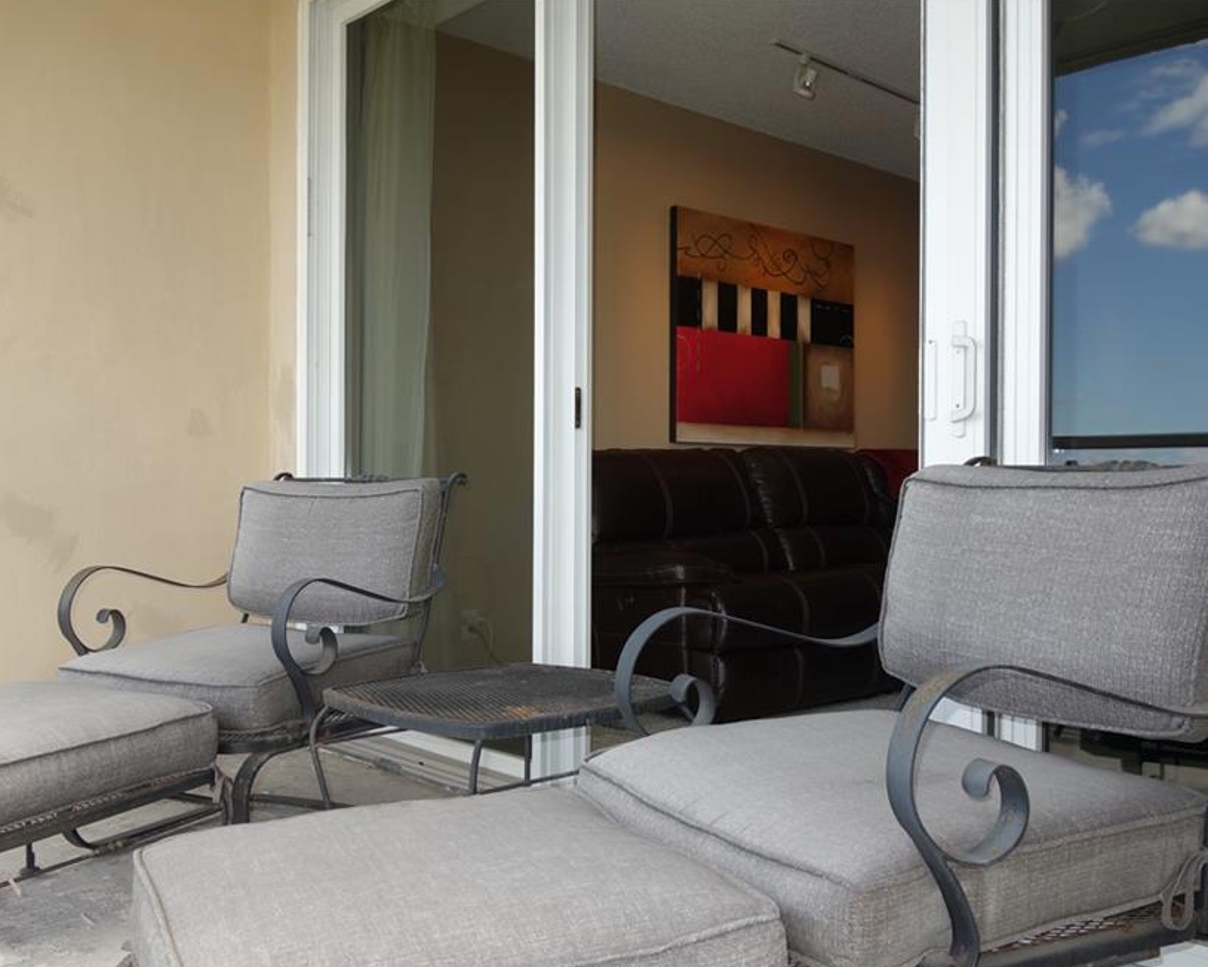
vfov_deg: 44.5
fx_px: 1180
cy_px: 498
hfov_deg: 54.2
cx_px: 627
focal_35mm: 33
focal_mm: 10.4
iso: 125
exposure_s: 1/100
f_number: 4
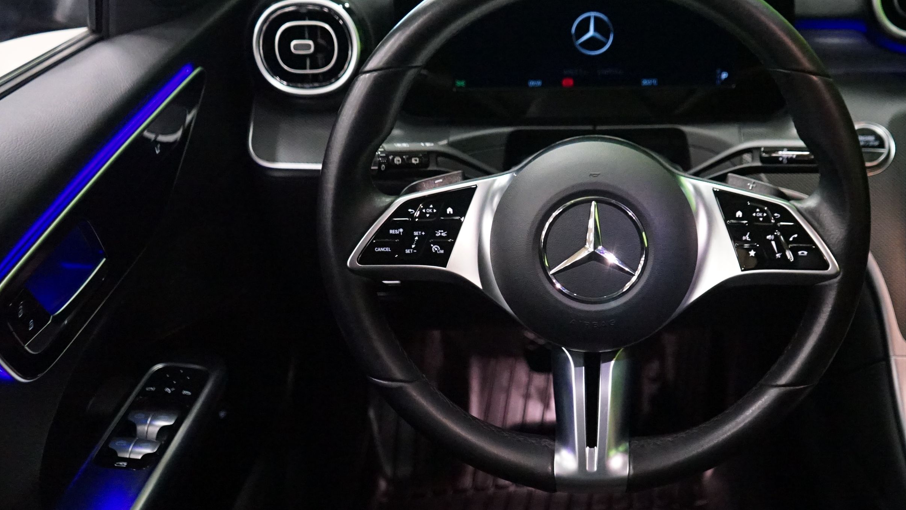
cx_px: 602
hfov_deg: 42.3
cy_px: 271
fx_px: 1153
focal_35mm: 48
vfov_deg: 24.9
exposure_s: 1/60
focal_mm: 28
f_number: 3.5
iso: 6400
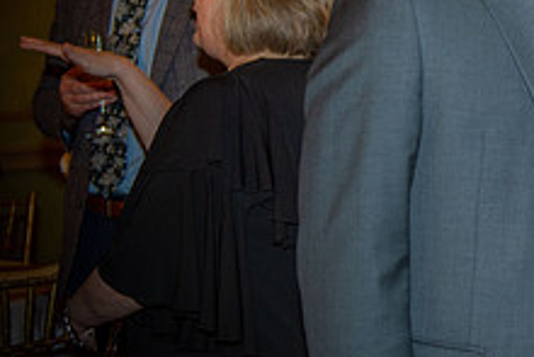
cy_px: 78
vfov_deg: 13.6
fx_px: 1484
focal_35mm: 100
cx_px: 680
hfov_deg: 19.0
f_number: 2.8
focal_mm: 38
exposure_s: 1/100
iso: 1250
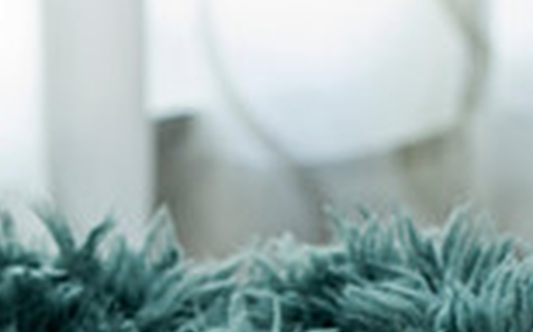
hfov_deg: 10.6
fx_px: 2874
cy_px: 642
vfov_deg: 6.4
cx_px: 120
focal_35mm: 198
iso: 1000
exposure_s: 1/320
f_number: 3.2
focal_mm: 50
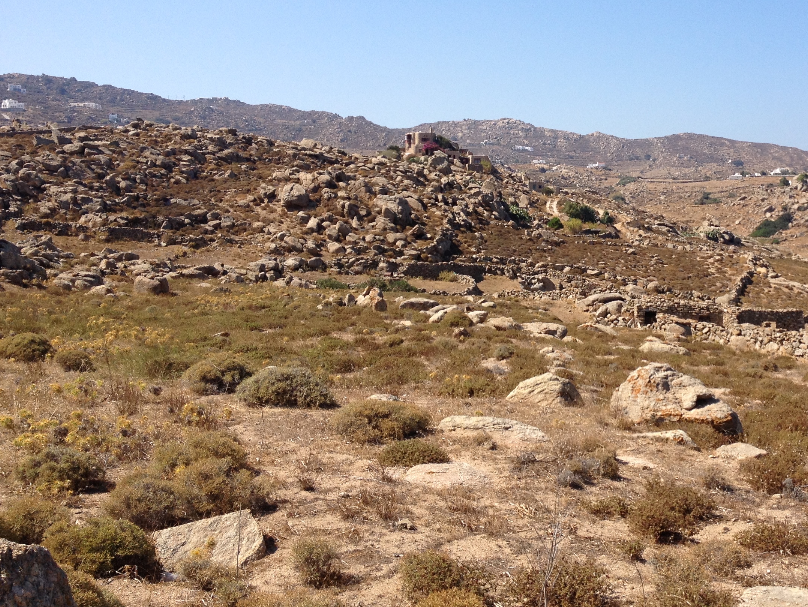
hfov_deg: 35.3
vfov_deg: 27.3
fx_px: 1237
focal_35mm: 53
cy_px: 193
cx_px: 609
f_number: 2.4
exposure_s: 1/1623
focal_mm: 4.28
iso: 50
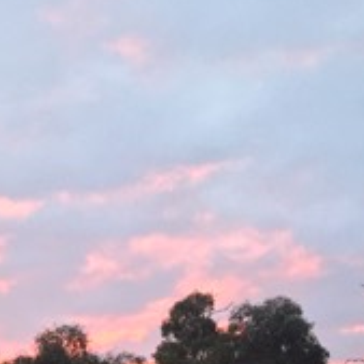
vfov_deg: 20.8
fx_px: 940
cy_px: 407
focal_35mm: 79
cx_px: -181
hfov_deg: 19.2
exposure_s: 1/30
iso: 250
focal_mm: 4.15
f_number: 2.2
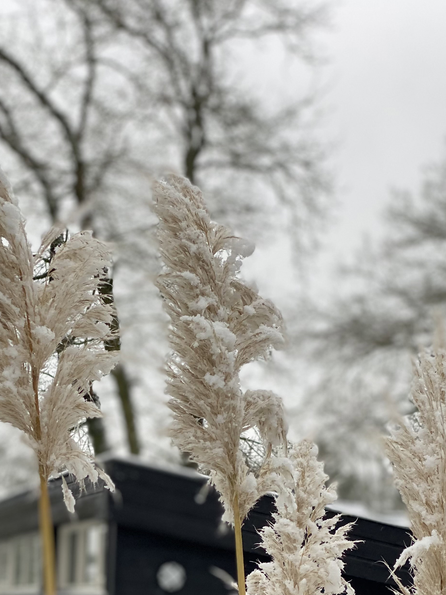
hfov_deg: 17.4
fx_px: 1460
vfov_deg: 22.7
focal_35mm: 85
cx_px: 189
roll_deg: -2.4
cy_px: 478
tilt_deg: +6.5
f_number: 2
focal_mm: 6
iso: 25
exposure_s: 1/122
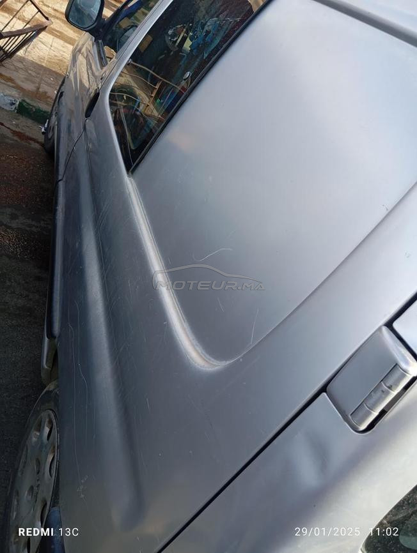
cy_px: 276
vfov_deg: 63.4
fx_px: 449
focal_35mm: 28
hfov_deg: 49.9
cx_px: 208
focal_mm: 4.22
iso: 112
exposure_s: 1/146
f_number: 1.8
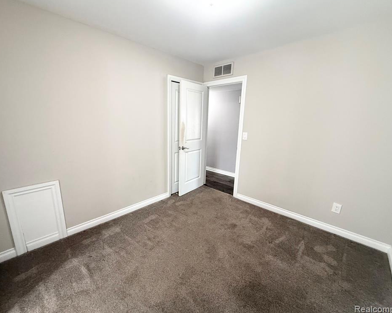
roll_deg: -0.5
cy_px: 155
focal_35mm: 15
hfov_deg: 96.6
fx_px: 174
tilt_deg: -10.1
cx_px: 182
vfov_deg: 84.0
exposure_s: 1/60
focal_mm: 2.22
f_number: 2.2
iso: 320
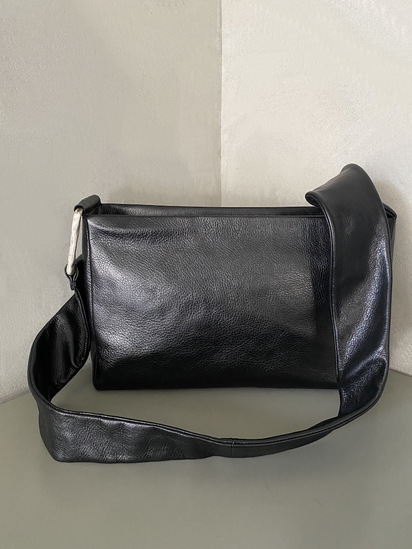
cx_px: 211
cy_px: 270
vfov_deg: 65.3
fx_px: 428
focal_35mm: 27
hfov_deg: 51.4
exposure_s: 1/60
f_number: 1.8
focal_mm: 4.25
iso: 400
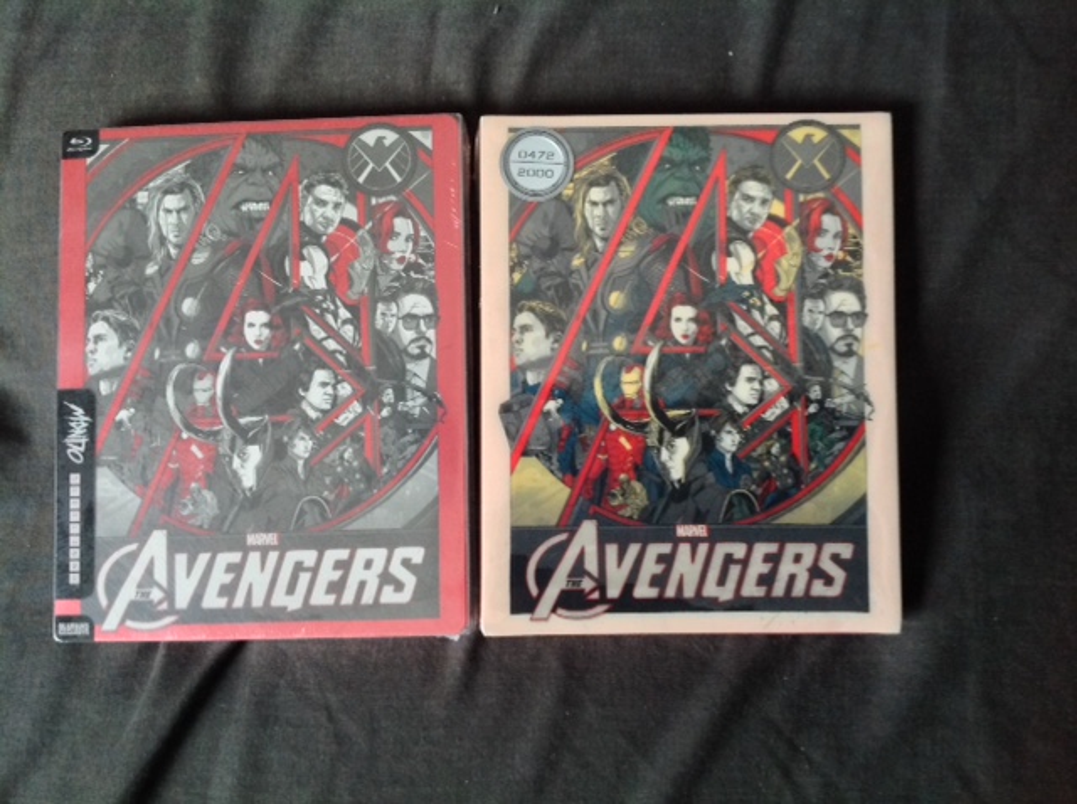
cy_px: 402
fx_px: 1087
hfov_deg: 52.7
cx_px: 538
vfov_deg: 40.6
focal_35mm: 35
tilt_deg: -88.9
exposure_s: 1/15
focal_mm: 4.28
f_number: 2.4
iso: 400
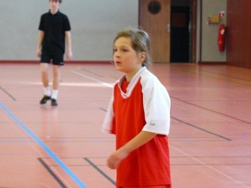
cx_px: 126
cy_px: 94
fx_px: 1515
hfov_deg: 9.5
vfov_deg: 7.1
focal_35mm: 209
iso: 200
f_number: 3.3
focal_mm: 34.8
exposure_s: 1/30
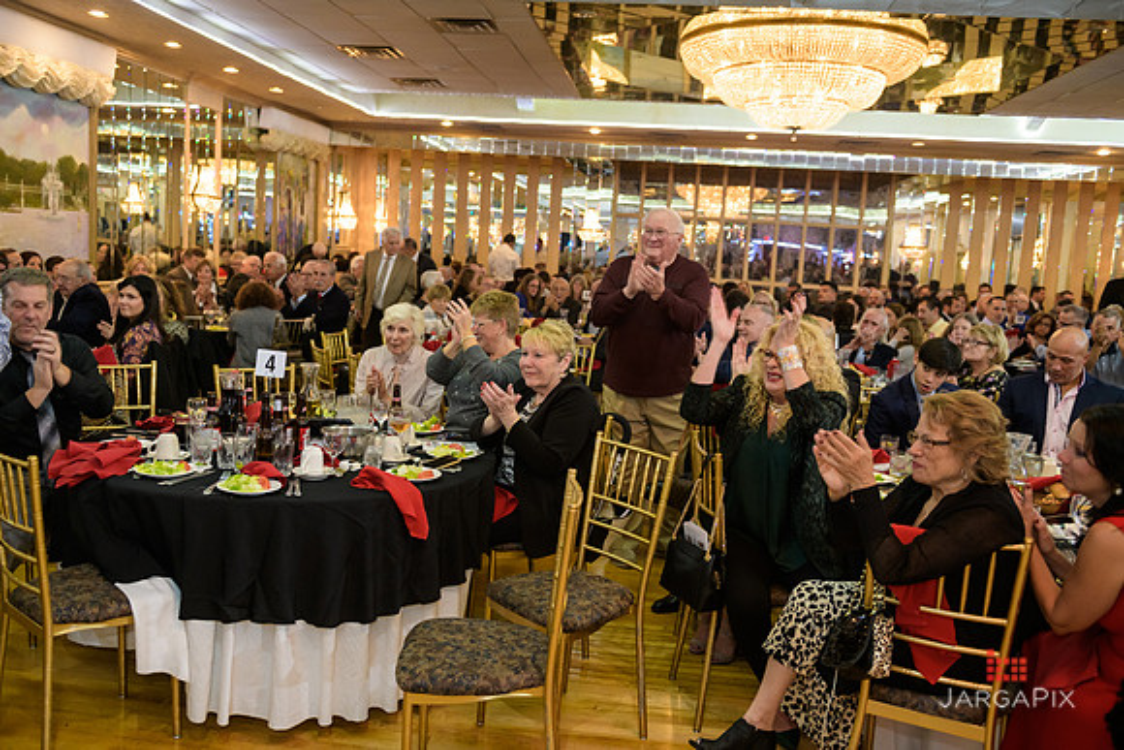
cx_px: 562
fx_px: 999
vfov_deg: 41.1
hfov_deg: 58.7
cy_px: 375
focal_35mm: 32
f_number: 3.2
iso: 1000
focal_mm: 32
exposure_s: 1/125
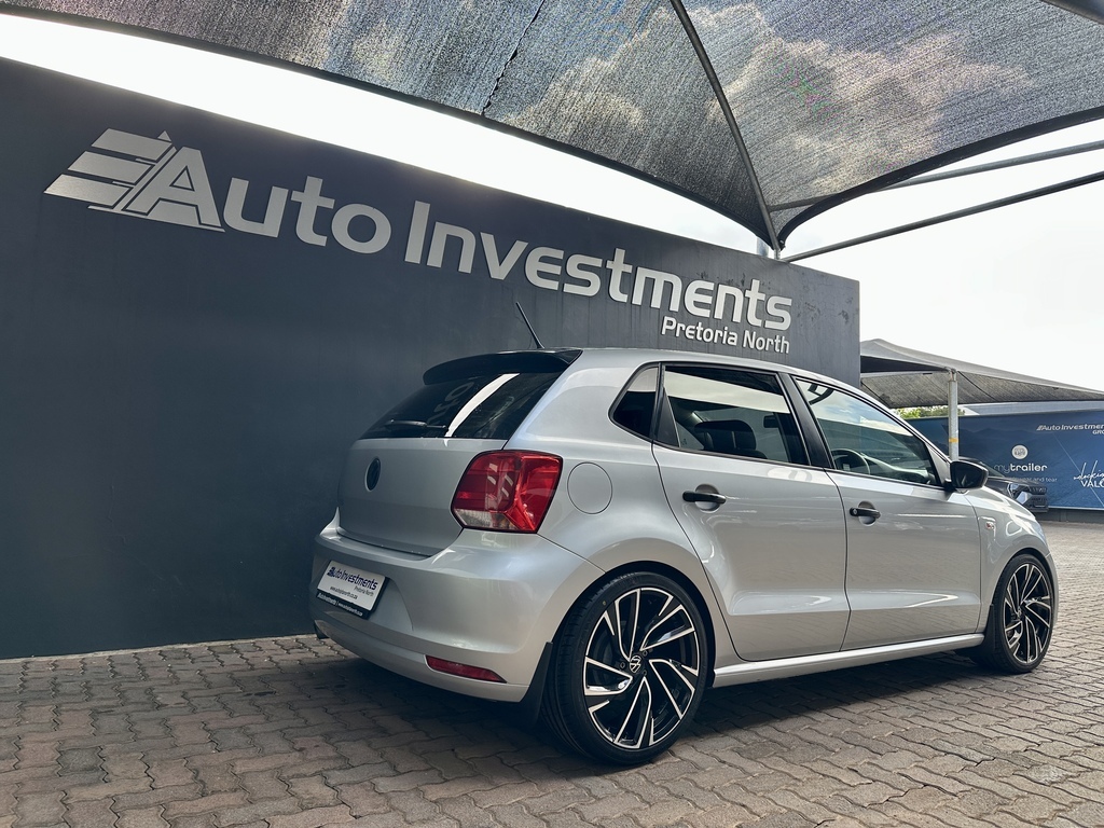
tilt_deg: +3.4
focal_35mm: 24
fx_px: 765
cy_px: 414
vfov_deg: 56.8
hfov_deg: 71.6
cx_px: 552
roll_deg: -1.4
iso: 80
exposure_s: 1/431
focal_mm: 6.86
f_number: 1.78
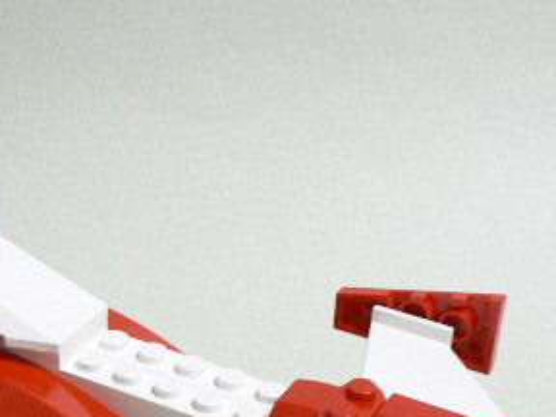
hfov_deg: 24.2
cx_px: 139
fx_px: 1285
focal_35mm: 80
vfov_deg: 17.9
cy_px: 432
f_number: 2.8
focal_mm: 6
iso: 200
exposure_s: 1/15
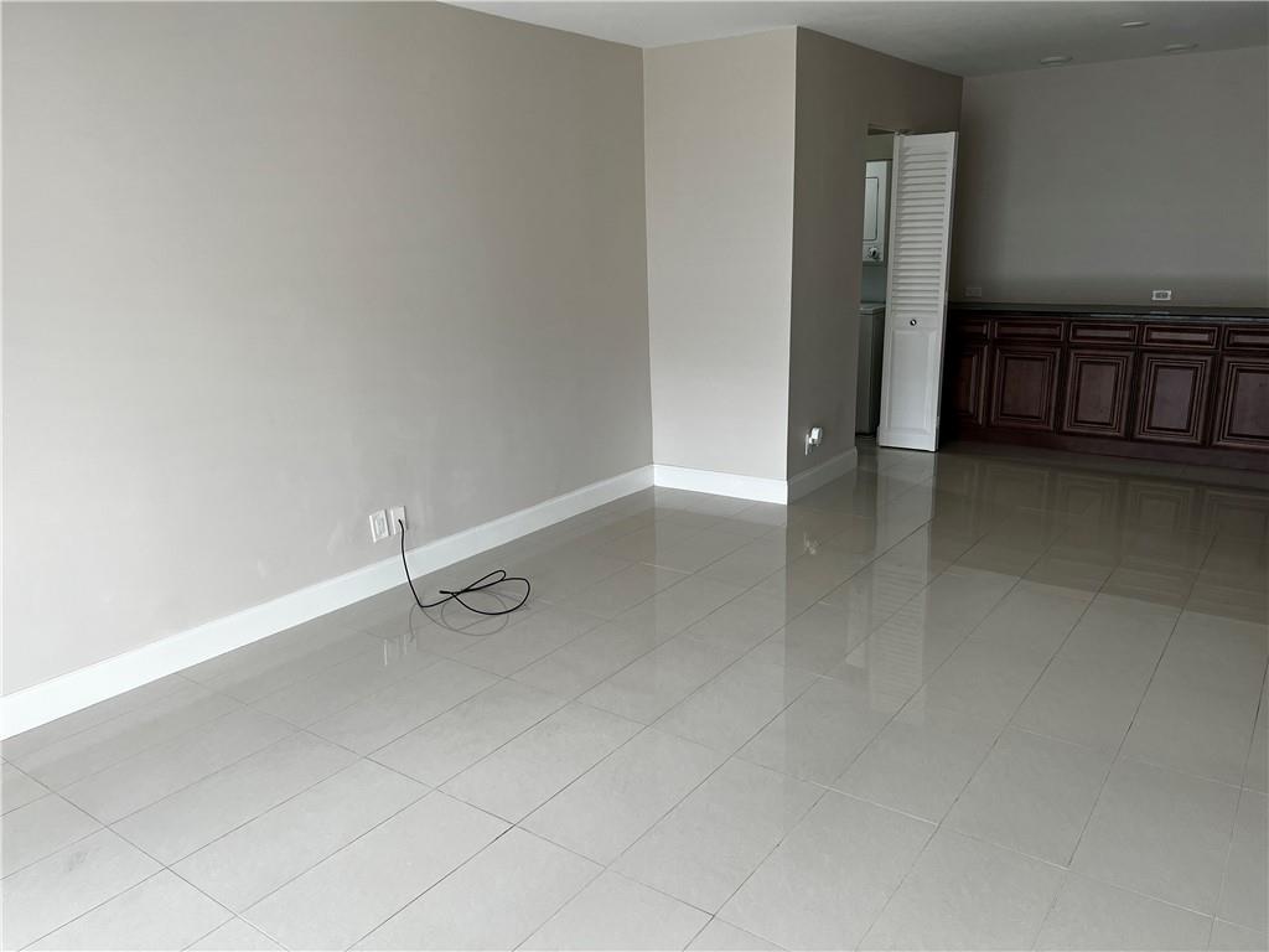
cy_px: 476
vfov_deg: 53.1
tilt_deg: -14.6
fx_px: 953
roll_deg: +1.9
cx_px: 634
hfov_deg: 67.3
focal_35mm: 26
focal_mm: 5.7
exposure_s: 1/121
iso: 80
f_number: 1.5
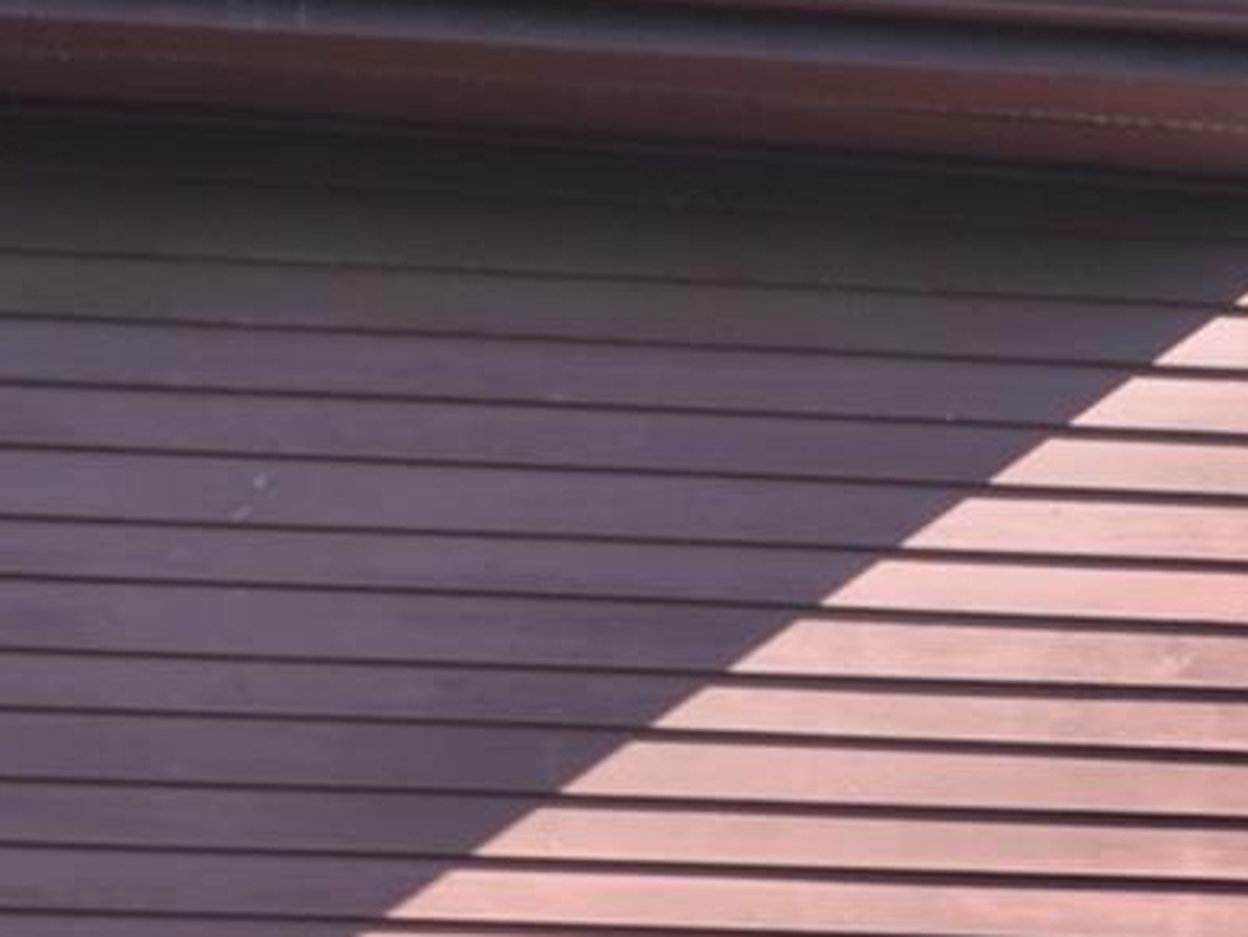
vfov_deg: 8.3
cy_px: 1681
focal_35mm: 172
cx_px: 2486
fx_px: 6203
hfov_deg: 10.6
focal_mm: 34
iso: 200
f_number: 5.6
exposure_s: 1/125
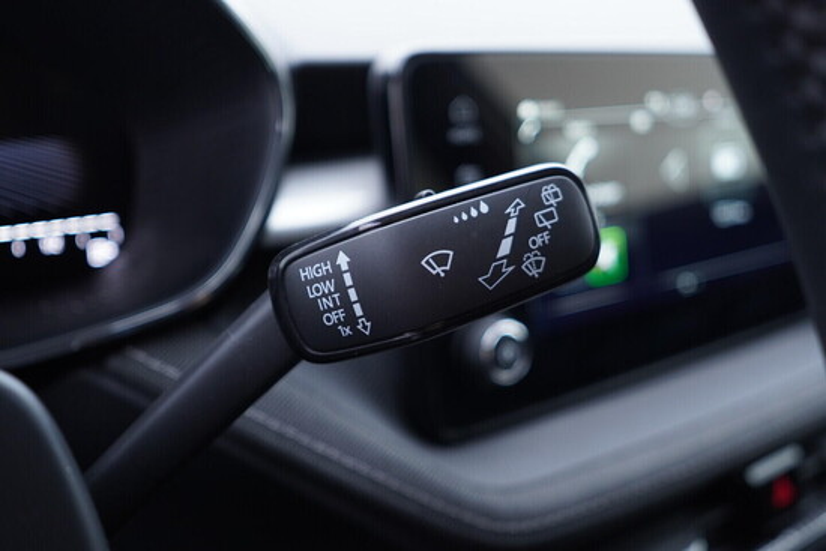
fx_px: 826
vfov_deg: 36.9
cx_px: 413
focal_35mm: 36
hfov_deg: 53.1
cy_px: 276
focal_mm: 24
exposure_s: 1/40
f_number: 2.8
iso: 320
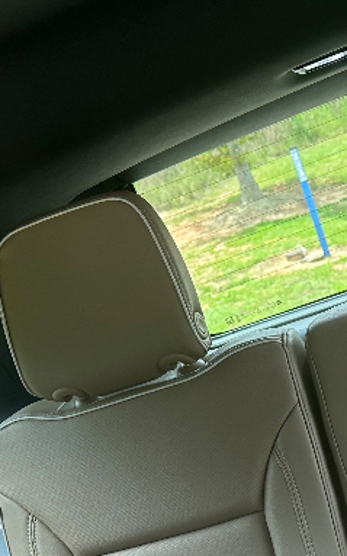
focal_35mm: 68
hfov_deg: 18.9
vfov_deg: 28.7
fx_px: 1030
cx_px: 296
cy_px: 527
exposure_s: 1/82
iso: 125
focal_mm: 6.86
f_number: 1.78
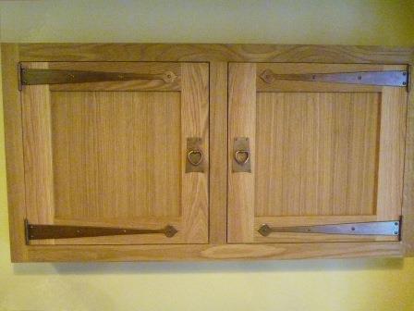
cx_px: 207
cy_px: 156
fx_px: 335
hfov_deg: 63.4
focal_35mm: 28
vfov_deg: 49.7
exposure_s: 1/40
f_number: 3.3
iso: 1600
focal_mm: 4.9
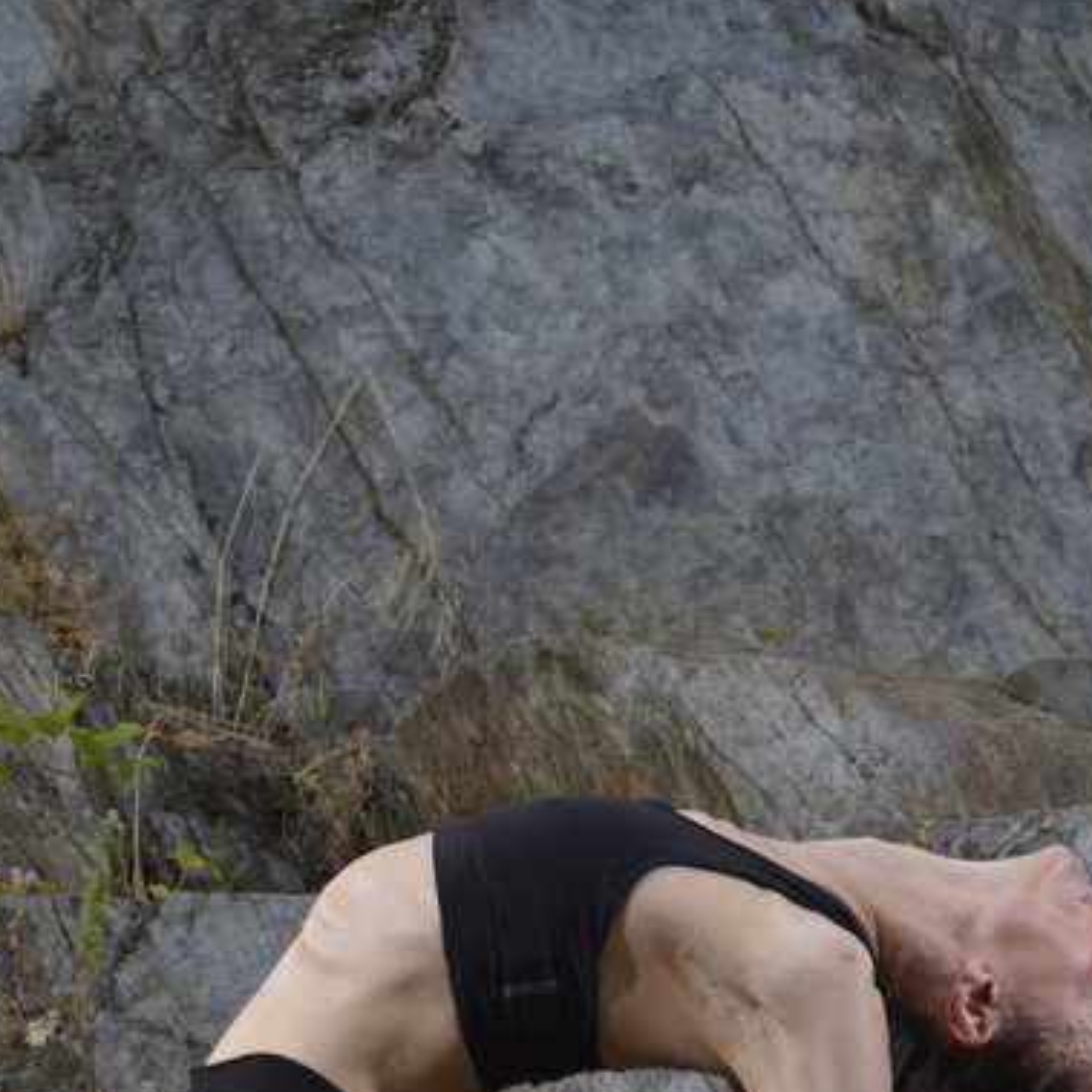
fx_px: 7174
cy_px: 1212
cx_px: 579
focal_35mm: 201
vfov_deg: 8.6
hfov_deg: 8.7
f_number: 10
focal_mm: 70
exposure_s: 1/125
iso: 100
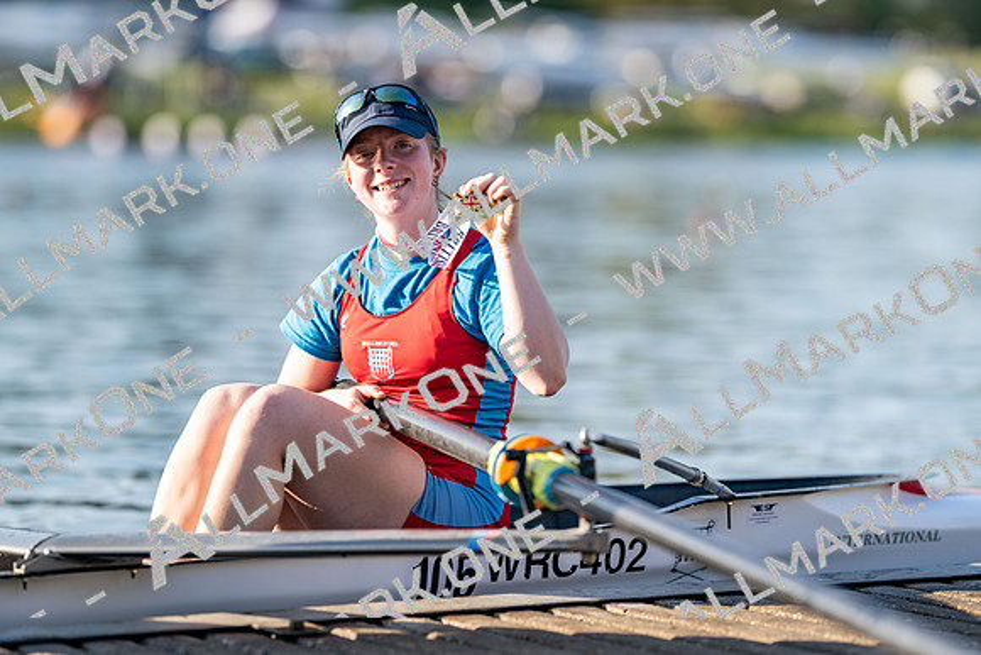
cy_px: 328
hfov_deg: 15.2
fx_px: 3679
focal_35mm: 135
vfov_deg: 10.2
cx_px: 490
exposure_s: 1/2000
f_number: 1.8
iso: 64
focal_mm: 135
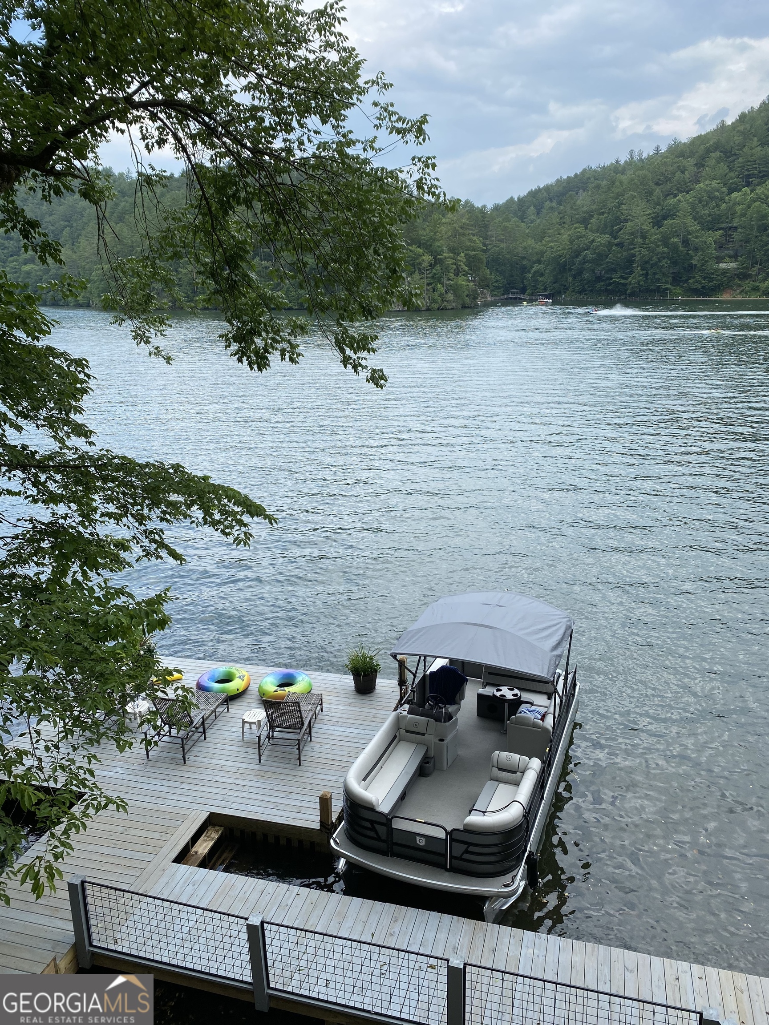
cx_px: 384
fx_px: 770
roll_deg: +1.3
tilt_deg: -15.8
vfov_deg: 67.3
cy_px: 512
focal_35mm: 26
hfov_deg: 53.1
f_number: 1.8
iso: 32
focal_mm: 4.25
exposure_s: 1/1007
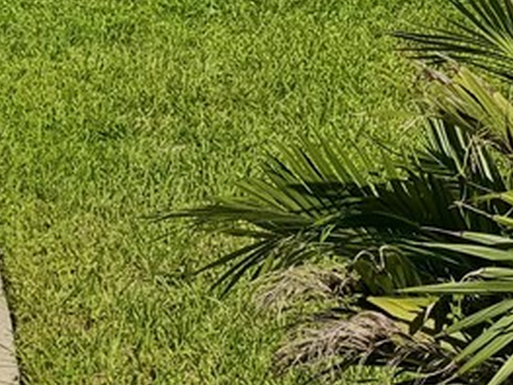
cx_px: 521
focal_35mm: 146
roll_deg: +0.2
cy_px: -428
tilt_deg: +2.3
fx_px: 2163
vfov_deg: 9.4
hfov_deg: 13.3
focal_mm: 6.76
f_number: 1.78
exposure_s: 1/4167
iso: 80
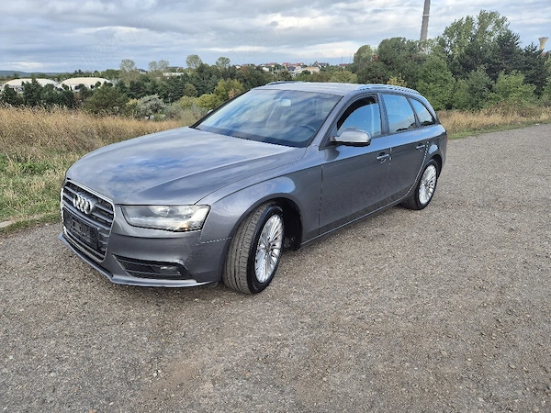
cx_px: 276
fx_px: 366
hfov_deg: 73.9
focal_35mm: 23
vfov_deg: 58.9
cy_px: 206
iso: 25
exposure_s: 1/500
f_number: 1.8
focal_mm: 5.4
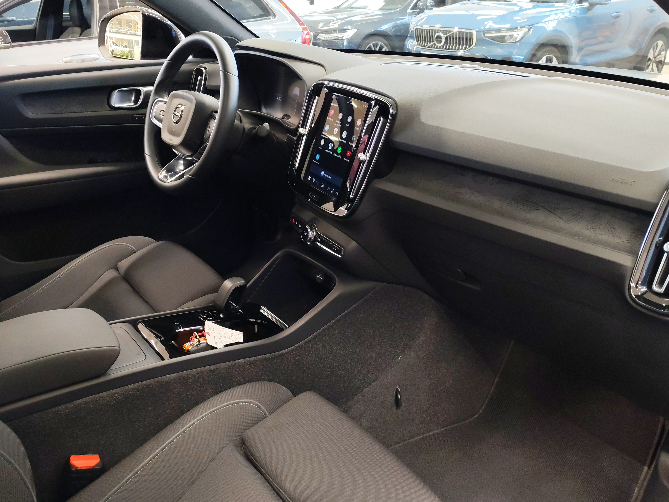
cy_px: 251
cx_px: 334
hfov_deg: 60.0
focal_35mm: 30
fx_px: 580
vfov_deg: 46.8
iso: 800
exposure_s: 1/50
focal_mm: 6.12
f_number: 1.9
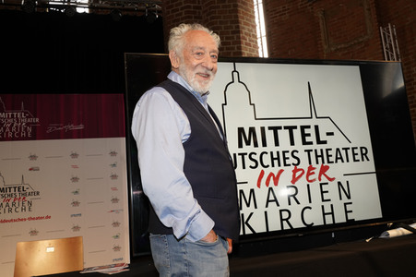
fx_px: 369
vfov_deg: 41.1
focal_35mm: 32
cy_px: 138
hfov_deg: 58.8
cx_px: 208
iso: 1250
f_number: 9
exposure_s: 1/50
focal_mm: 32
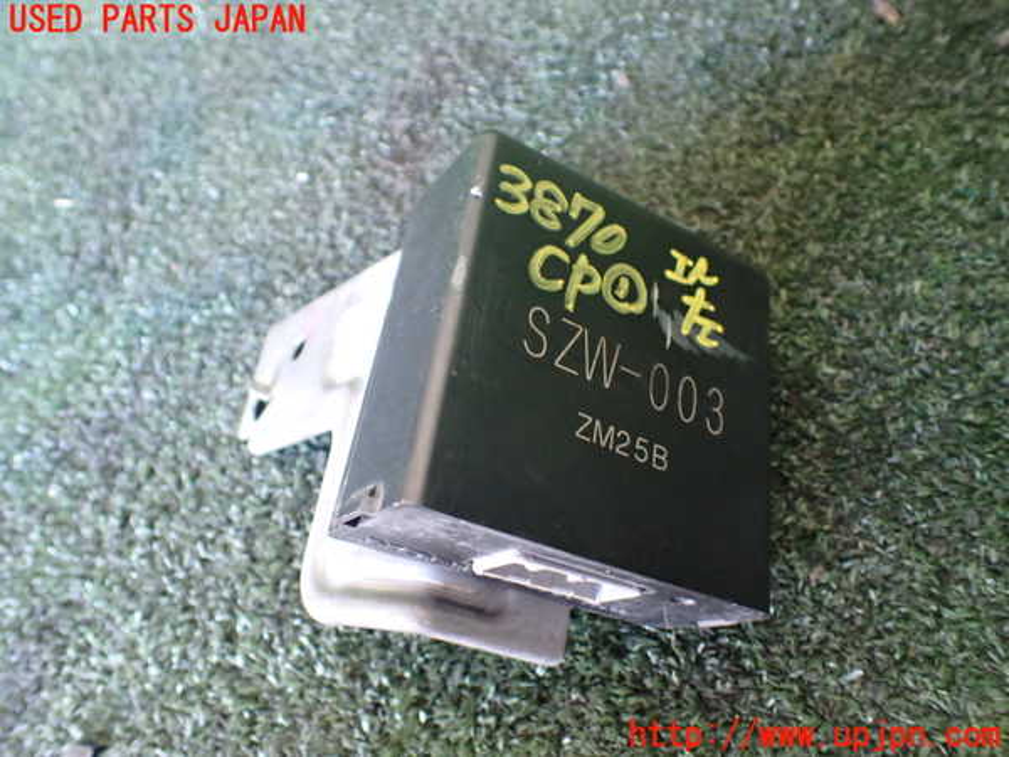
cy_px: 378
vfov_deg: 46.8
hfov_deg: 60.0
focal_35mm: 30
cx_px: 504
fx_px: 874
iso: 800
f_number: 2.3
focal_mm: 5.4
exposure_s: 1/30
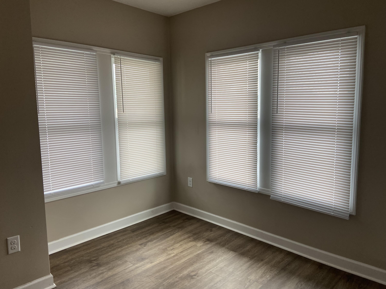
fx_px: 290
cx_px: 193
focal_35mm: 26
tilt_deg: -9.7
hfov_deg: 67.3
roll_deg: +0.6
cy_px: 144
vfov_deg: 53.1
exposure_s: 1/120
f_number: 1.8
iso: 100
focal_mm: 4.25
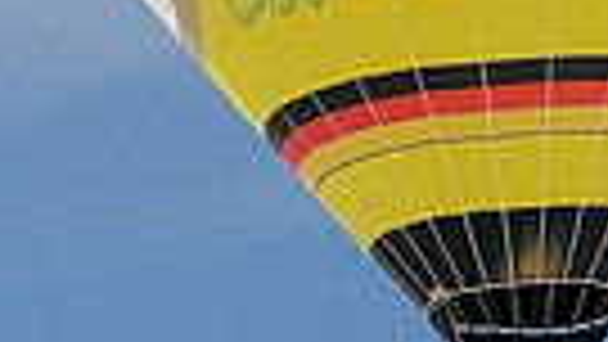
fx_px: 14662
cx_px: 329
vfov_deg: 1.3
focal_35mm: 909
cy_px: -119
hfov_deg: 2.4
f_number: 10
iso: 200
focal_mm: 135
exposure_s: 1/800
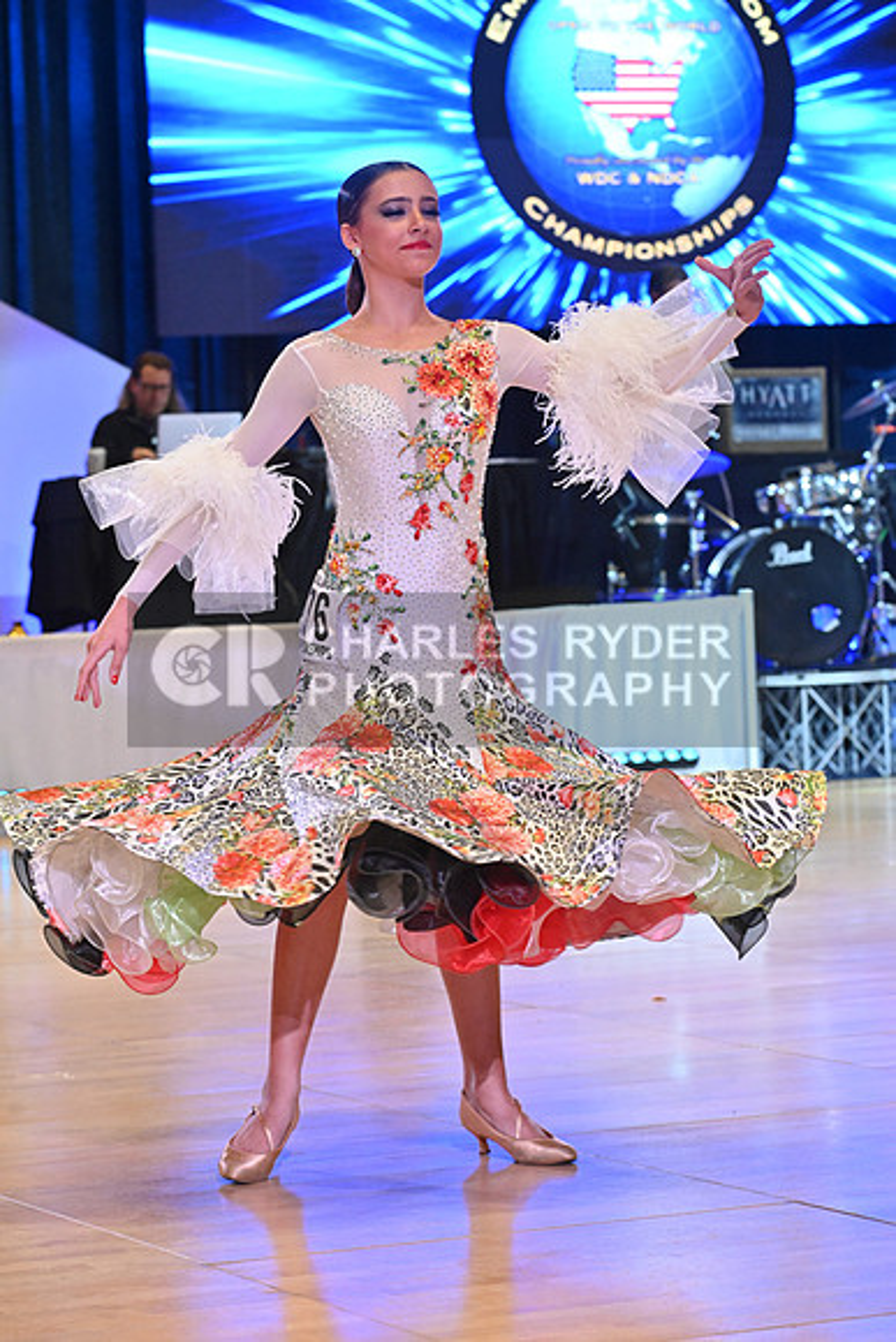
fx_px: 4552
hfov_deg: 11.2
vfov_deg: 16.8
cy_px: 671
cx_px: 448
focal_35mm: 122
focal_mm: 122
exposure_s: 1/400
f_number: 7.1
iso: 5000
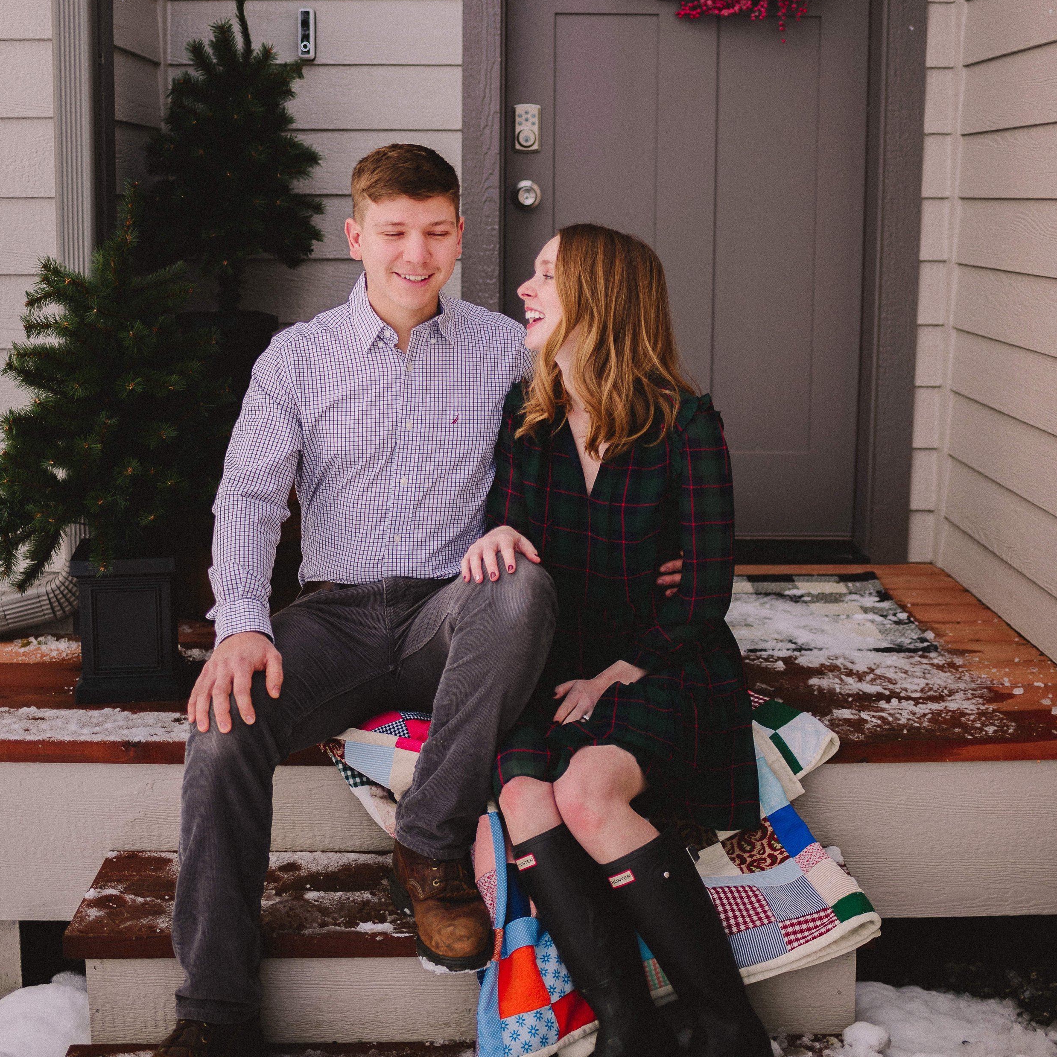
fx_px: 1555
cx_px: 524
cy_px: 400
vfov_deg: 37.3
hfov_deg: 37.6
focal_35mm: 45
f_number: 1.8
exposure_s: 1/1000
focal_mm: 35
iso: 250
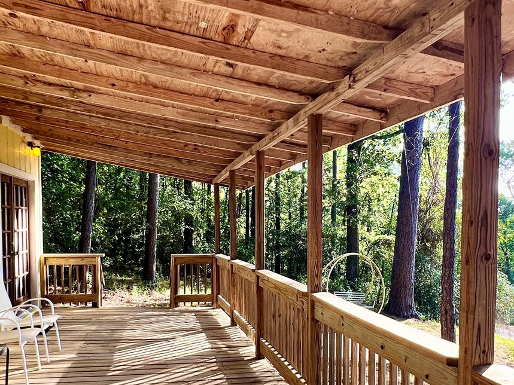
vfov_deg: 45.1
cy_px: 239
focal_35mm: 31
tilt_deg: -1.6
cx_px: 253
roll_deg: +0.9
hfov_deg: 58.4
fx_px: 460
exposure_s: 1/139
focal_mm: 1.57
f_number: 1.8
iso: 32
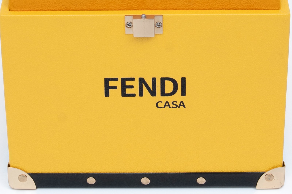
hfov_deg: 38.2
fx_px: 422
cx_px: 146
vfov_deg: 26.0
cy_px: 97
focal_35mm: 52
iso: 100
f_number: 10
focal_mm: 35
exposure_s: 1/125
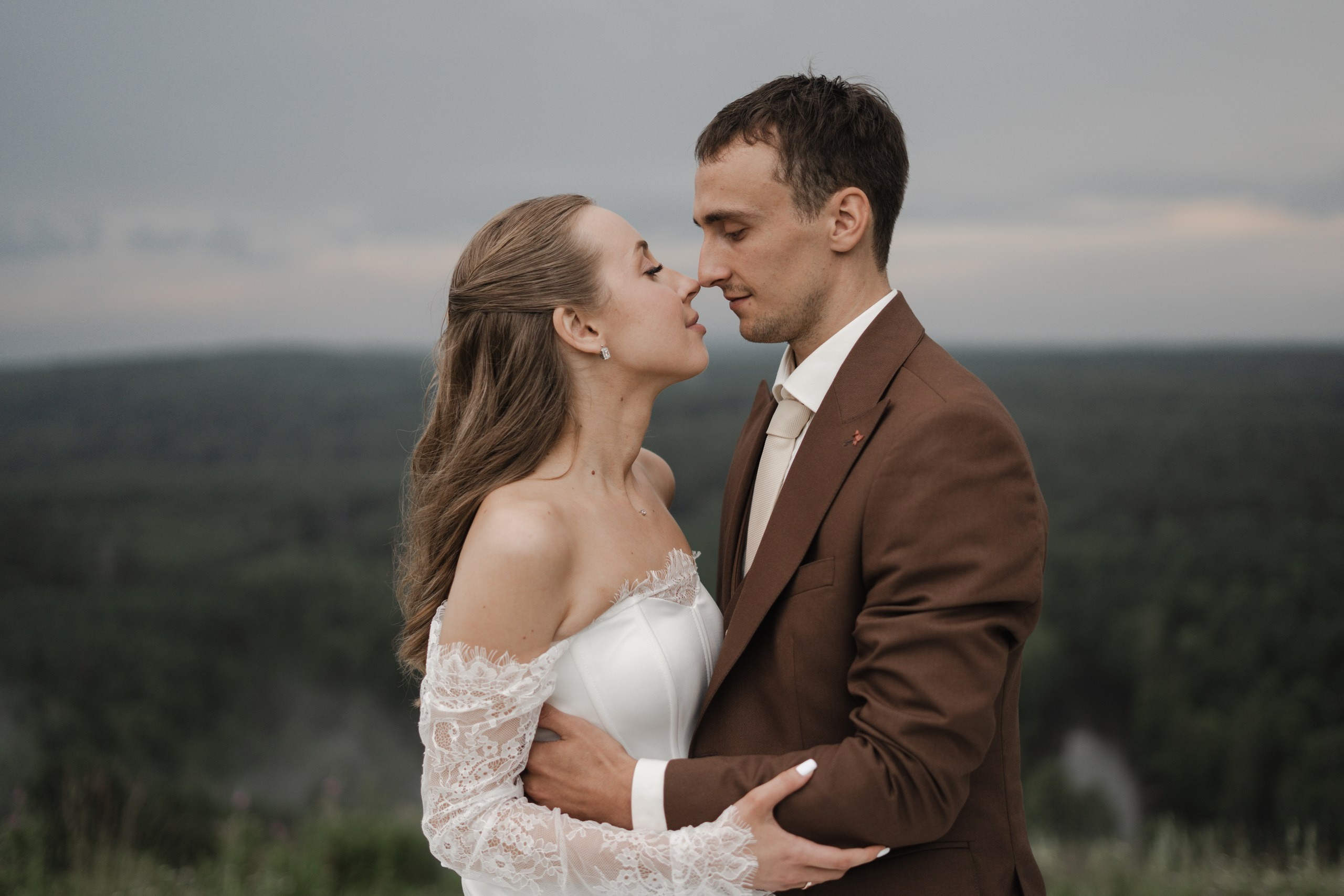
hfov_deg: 39.6
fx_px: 1867
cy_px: 448
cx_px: 672
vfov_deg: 27.0
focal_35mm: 50
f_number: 2
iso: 400
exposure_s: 1/1600
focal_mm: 50
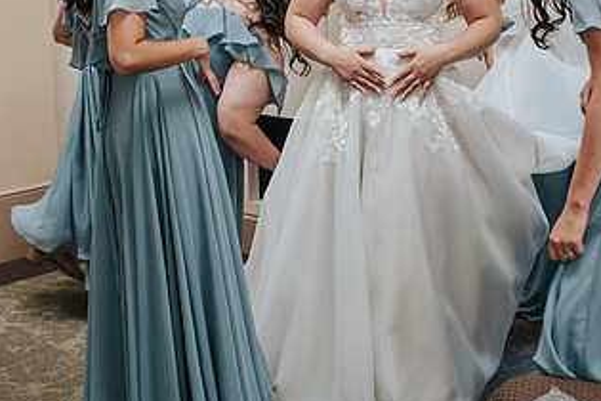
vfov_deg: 18.5
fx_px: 1219
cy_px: 79
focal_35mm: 73
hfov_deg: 27.7
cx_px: 353
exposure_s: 1/125
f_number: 2.8
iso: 450
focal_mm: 35
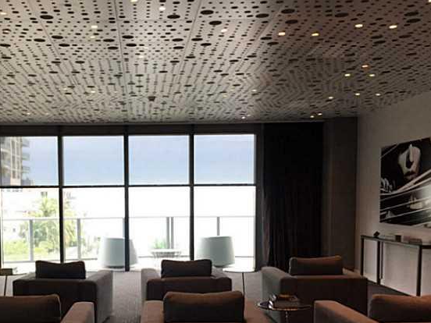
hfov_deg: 44.2
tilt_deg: -3.2
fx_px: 523
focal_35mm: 42
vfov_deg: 33.8
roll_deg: -0.3
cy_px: 232
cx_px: 148
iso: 50
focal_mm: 4.15
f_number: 2.2
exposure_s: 1/120
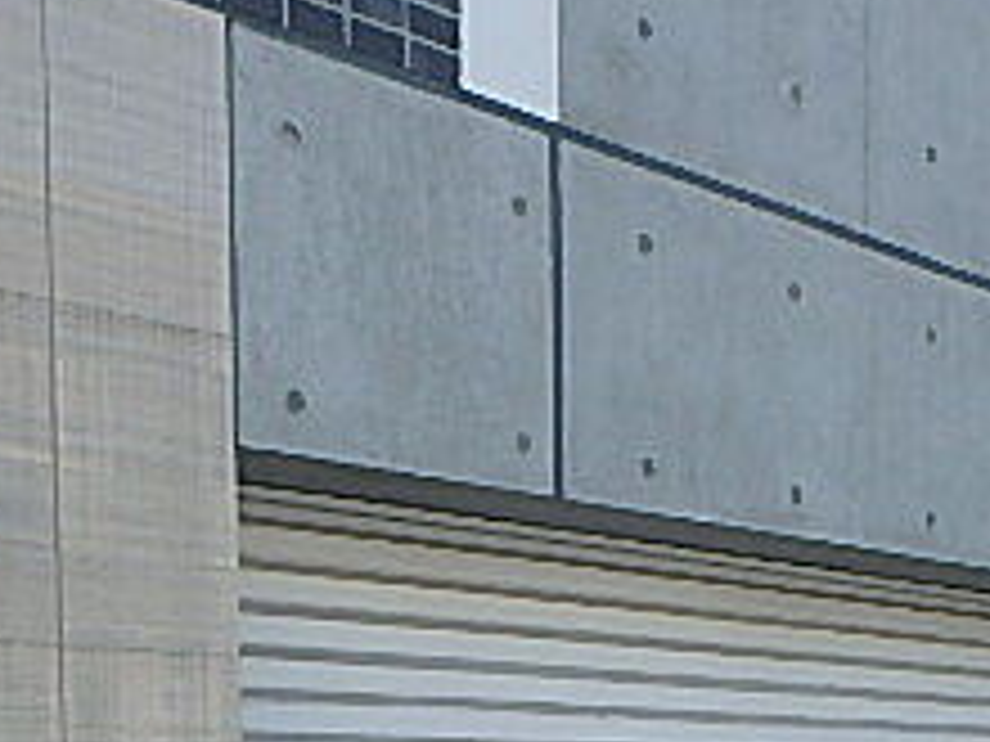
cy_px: 1007
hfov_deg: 31.6
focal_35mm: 61
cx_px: 576
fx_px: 1745
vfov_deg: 21.4
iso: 125
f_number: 3.5
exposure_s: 1/400
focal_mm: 3.7
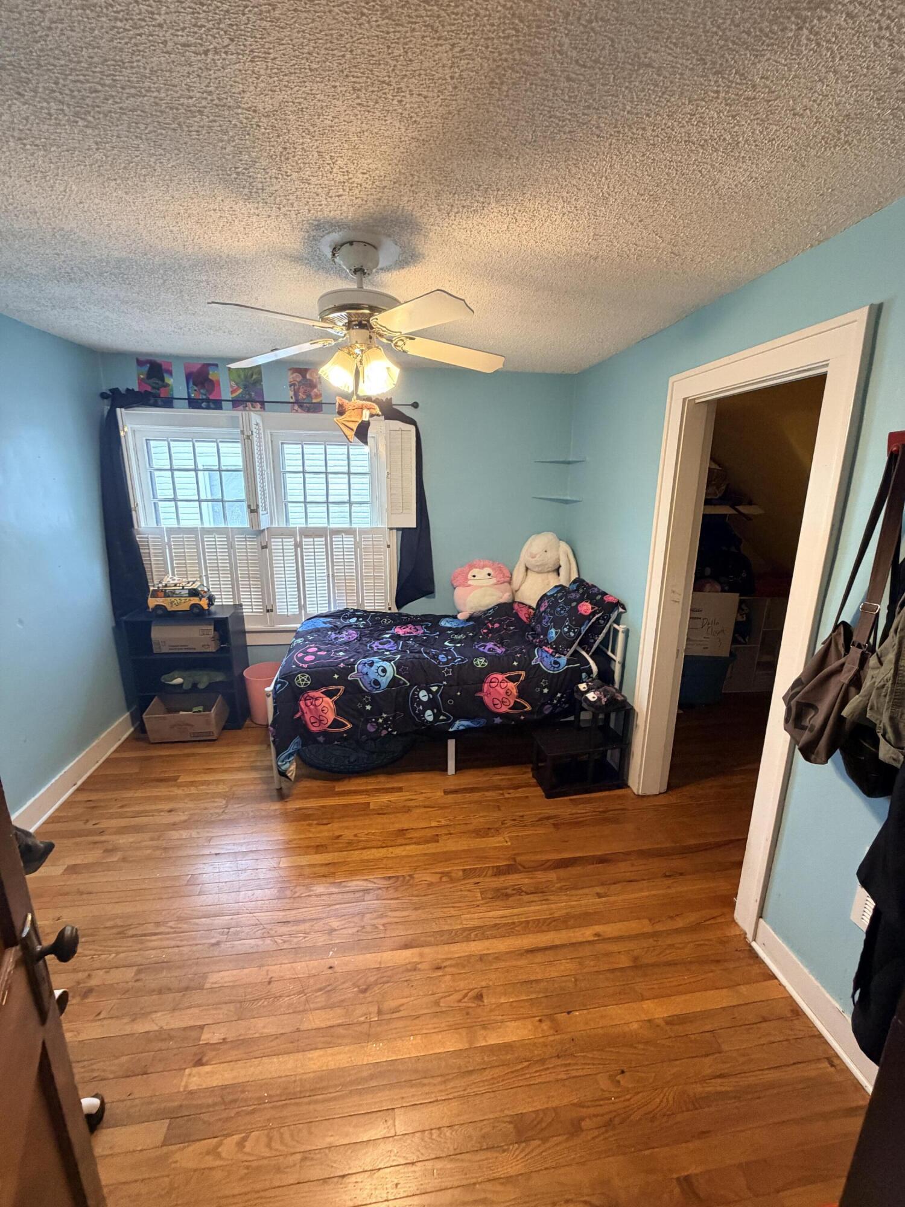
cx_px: 452
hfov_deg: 85.7
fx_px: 488
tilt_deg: -13.8
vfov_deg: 102.1
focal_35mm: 14
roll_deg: -1.6
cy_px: 604
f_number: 2.2
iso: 400
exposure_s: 1/60
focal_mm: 2.22
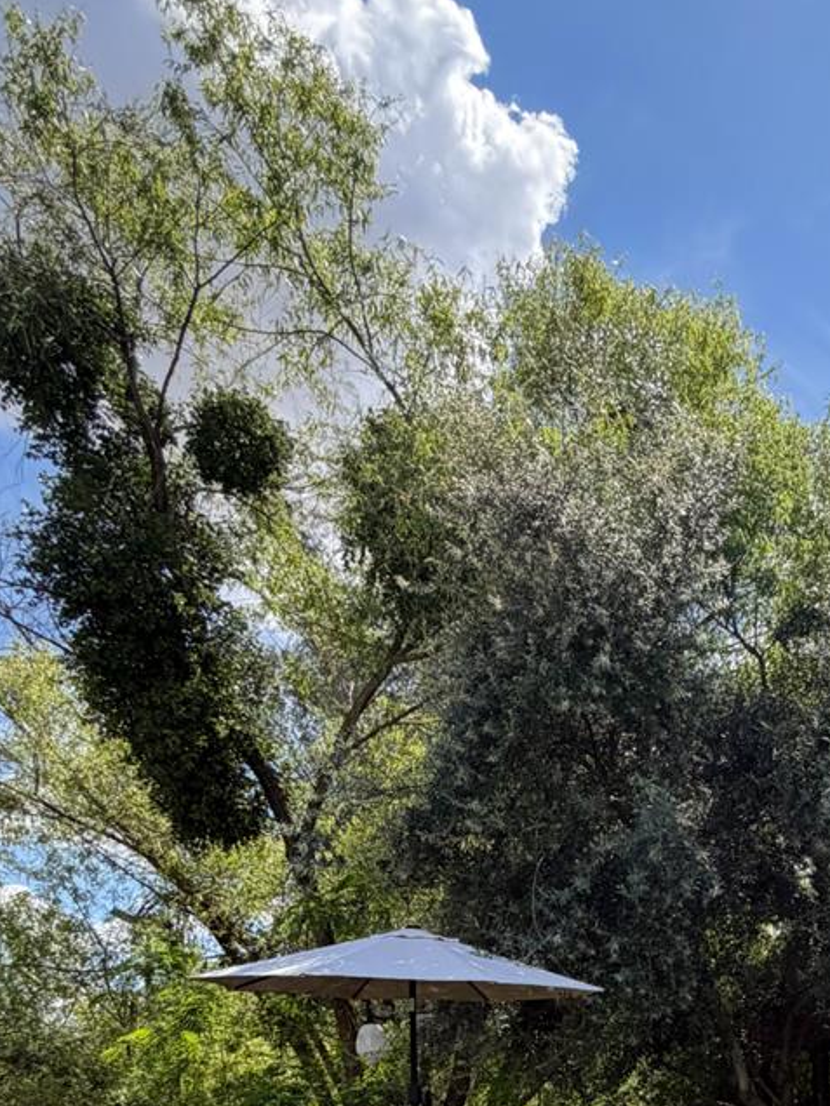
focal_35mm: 33
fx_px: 1055
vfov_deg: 47.6
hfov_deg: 38.1
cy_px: 1063
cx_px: 833
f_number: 2.2
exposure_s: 1/742
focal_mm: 2.22
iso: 40
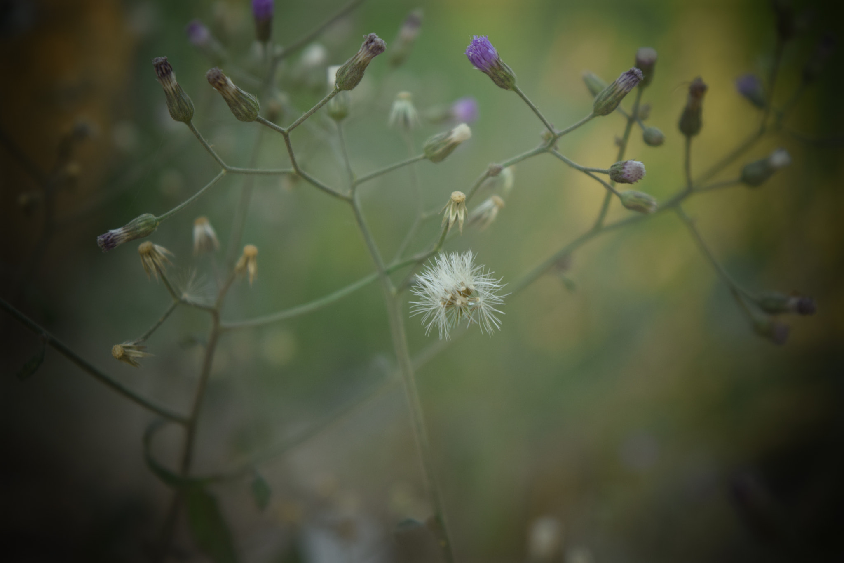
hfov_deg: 24.6
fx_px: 1934
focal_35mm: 82
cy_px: 282
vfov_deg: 16.6
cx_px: 422
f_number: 5.6
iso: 400
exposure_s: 1/125
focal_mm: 55
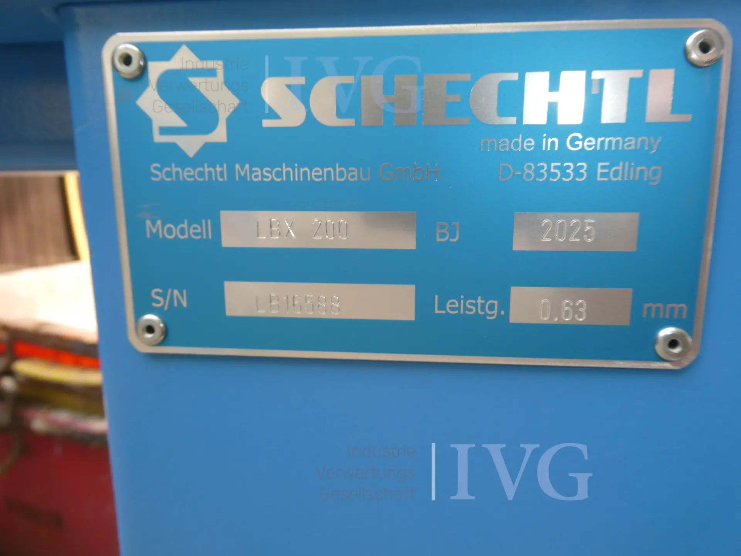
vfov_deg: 56.8
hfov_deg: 71.6
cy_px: 278
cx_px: 370
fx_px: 514
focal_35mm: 24
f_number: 3.3
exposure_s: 1/60
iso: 80
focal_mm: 4.3
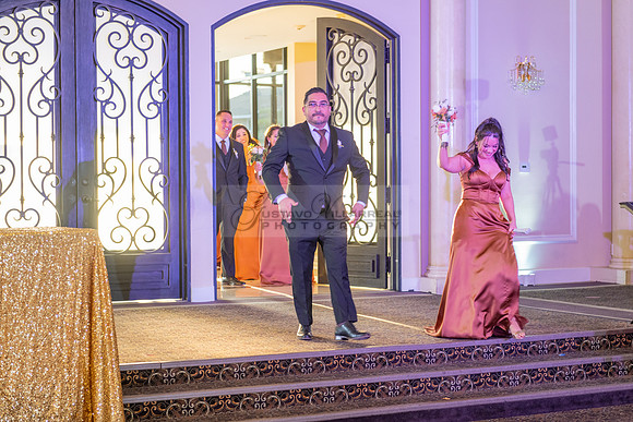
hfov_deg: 26.1
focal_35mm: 77
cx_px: 350
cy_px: 224
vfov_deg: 17.6
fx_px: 1362
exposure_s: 1/80
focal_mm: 70
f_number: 4
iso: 800
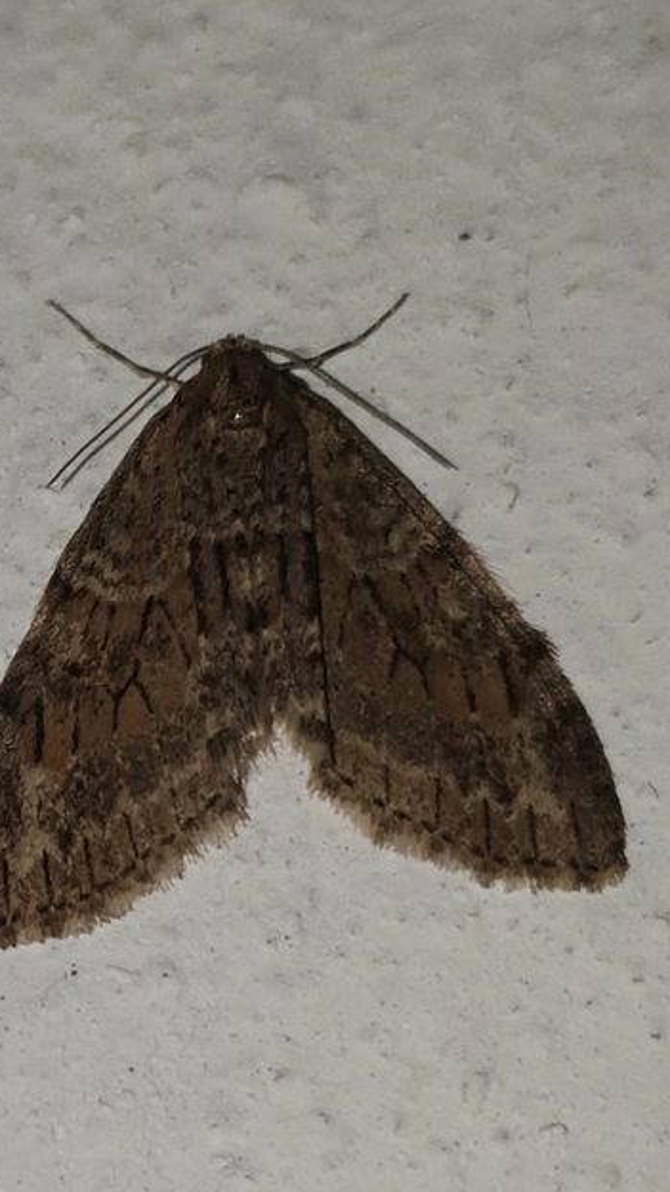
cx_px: 291
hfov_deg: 40.1
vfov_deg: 66.1
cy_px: 603
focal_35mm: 29
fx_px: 917
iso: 50
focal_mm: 4.3
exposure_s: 1/4808
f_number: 1.5
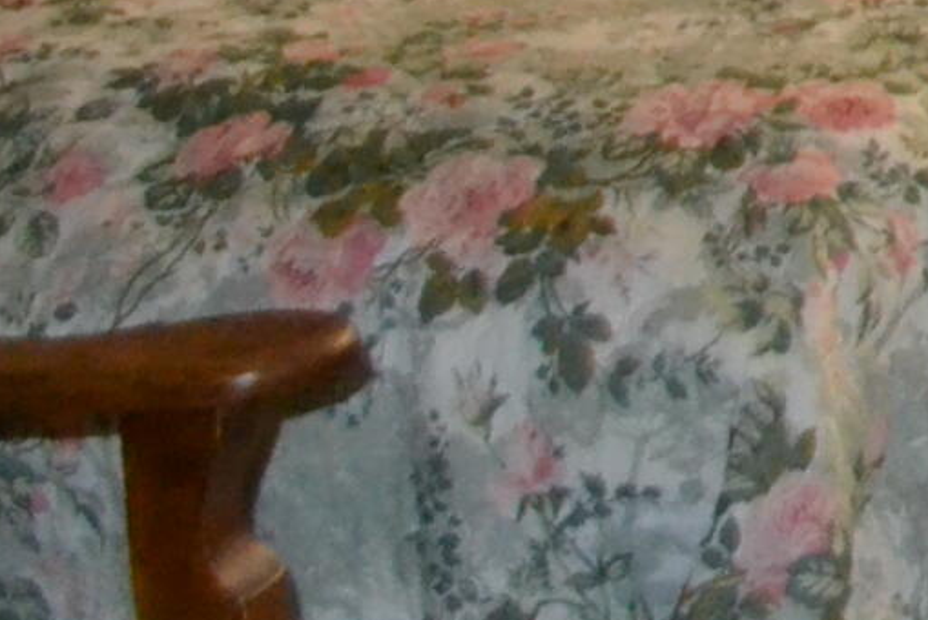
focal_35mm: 159
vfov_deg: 8.2
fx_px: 4101
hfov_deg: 10.8
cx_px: 2281
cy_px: -666
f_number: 3.5
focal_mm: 18
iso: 3200
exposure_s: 1/60
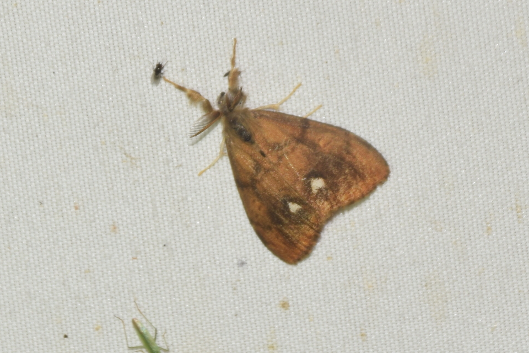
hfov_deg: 9.8
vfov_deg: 6.5
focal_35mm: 210
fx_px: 3086
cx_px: 264
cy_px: 176
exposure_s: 1/160
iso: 100
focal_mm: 140
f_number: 13
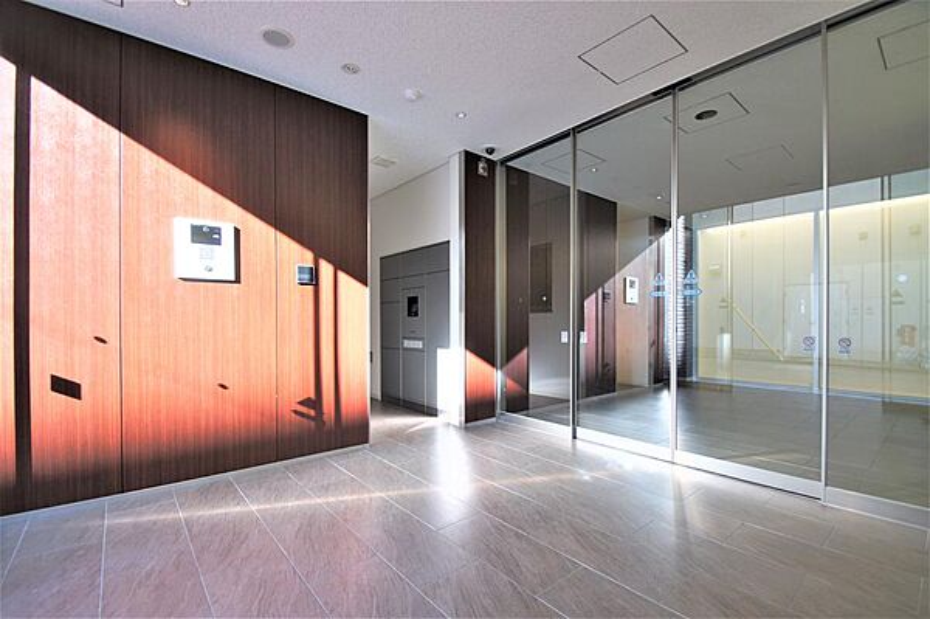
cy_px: 310
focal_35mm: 15
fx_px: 387
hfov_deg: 100.4
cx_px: 465
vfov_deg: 77.2
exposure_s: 1/40
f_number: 4.5
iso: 100
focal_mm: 10
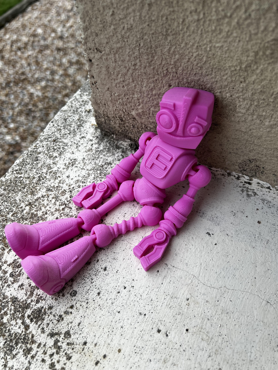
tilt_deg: -58.0
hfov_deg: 53.1
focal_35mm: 26
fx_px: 278
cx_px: 139
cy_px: 185
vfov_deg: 67.3
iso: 50
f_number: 1.5
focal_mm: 5.7
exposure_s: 1/323
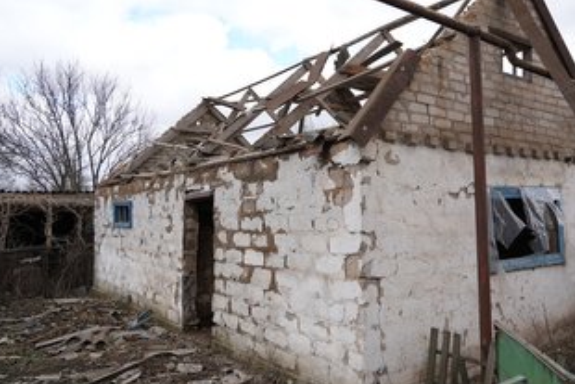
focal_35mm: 31
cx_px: 312
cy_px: 173
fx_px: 495
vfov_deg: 42.3
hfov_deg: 60.2
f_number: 4
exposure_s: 1/320
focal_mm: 24
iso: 100
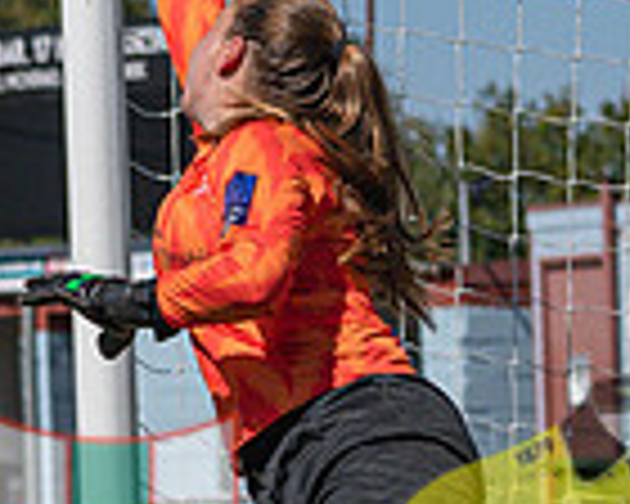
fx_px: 7011
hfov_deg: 5.1
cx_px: -27
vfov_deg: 4.1
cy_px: 325
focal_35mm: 376
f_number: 2.5
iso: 160
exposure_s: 1/10000
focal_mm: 45
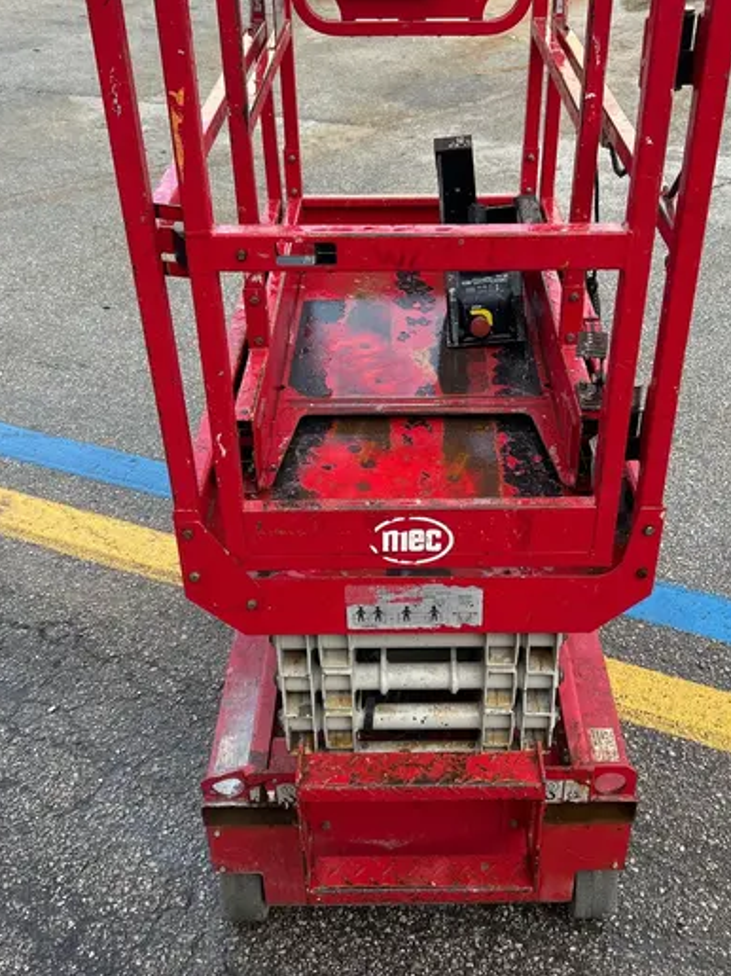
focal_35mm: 37
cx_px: 403
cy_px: 420
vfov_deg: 50.0
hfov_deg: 38.6
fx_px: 1042
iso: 50
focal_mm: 5.7
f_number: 1.5
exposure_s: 1/389
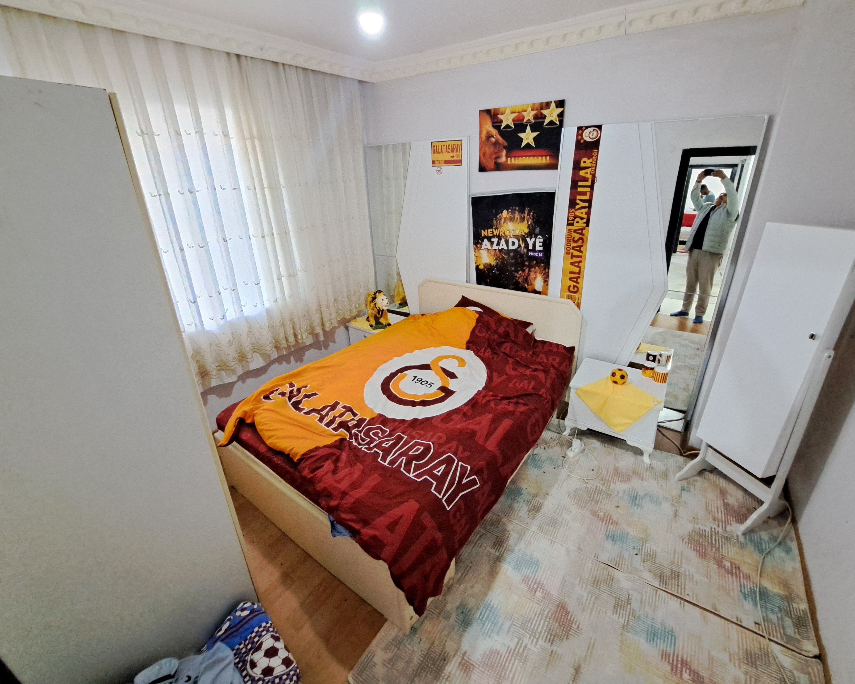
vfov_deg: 88.0
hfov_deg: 100.6
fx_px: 354
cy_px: 331
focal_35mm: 14
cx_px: 445
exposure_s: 1/20
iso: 640
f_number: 2.2
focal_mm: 1.74
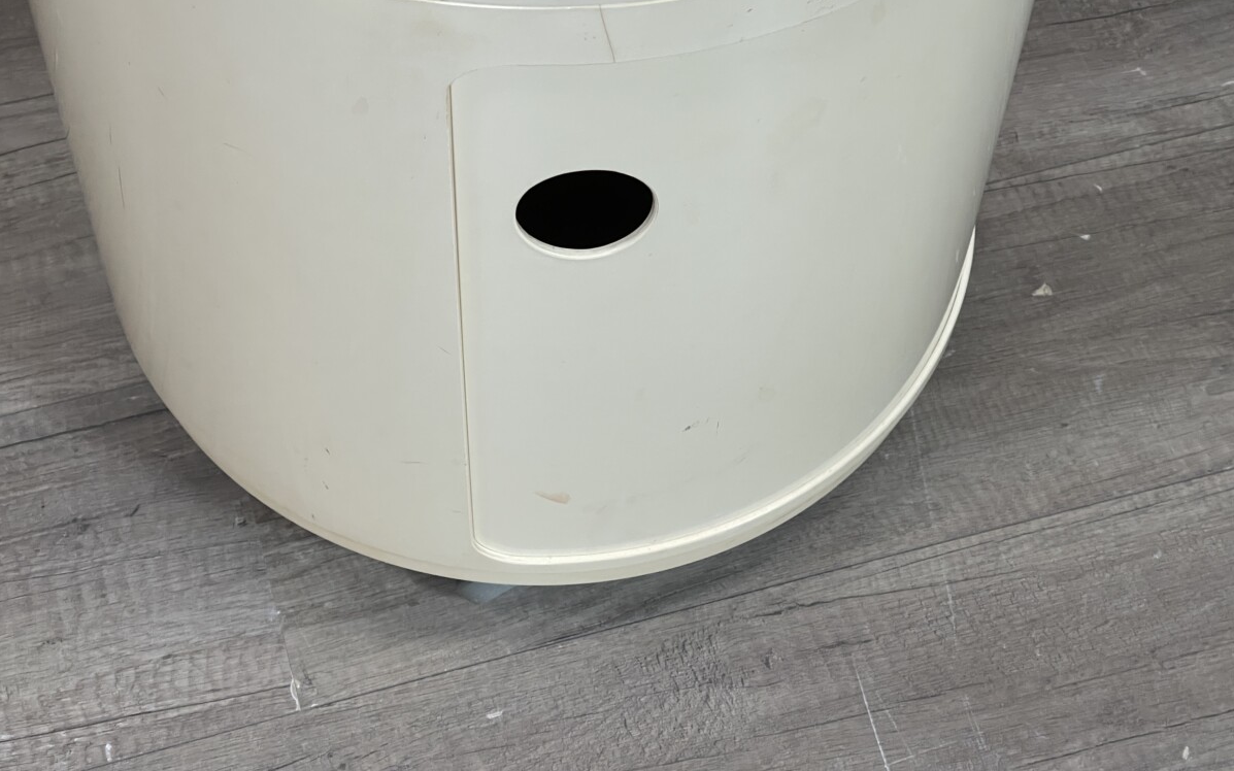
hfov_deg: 30.2
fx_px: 2287
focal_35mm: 68
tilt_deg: -55.7
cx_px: 618
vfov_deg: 19.1
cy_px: 328
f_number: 2.2
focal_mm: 7.5
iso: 125
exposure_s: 1/100
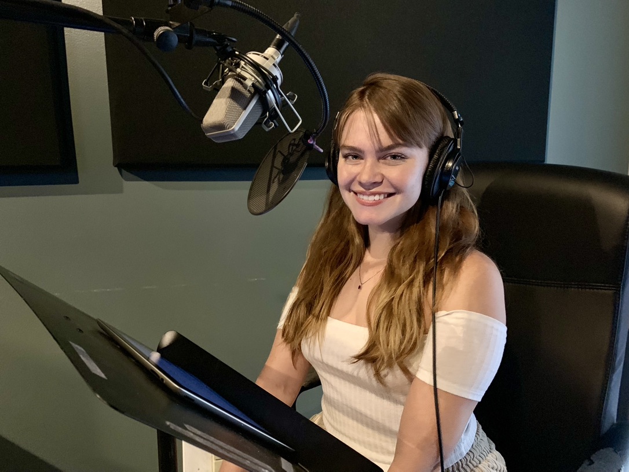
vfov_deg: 53.1
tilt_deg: -9.0
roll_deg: +0.7
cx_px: 314
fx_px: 473
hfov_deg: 67.3
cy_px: 236
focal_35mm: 26
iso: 640
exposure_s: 1/17
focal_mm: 4.25
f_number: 1.8
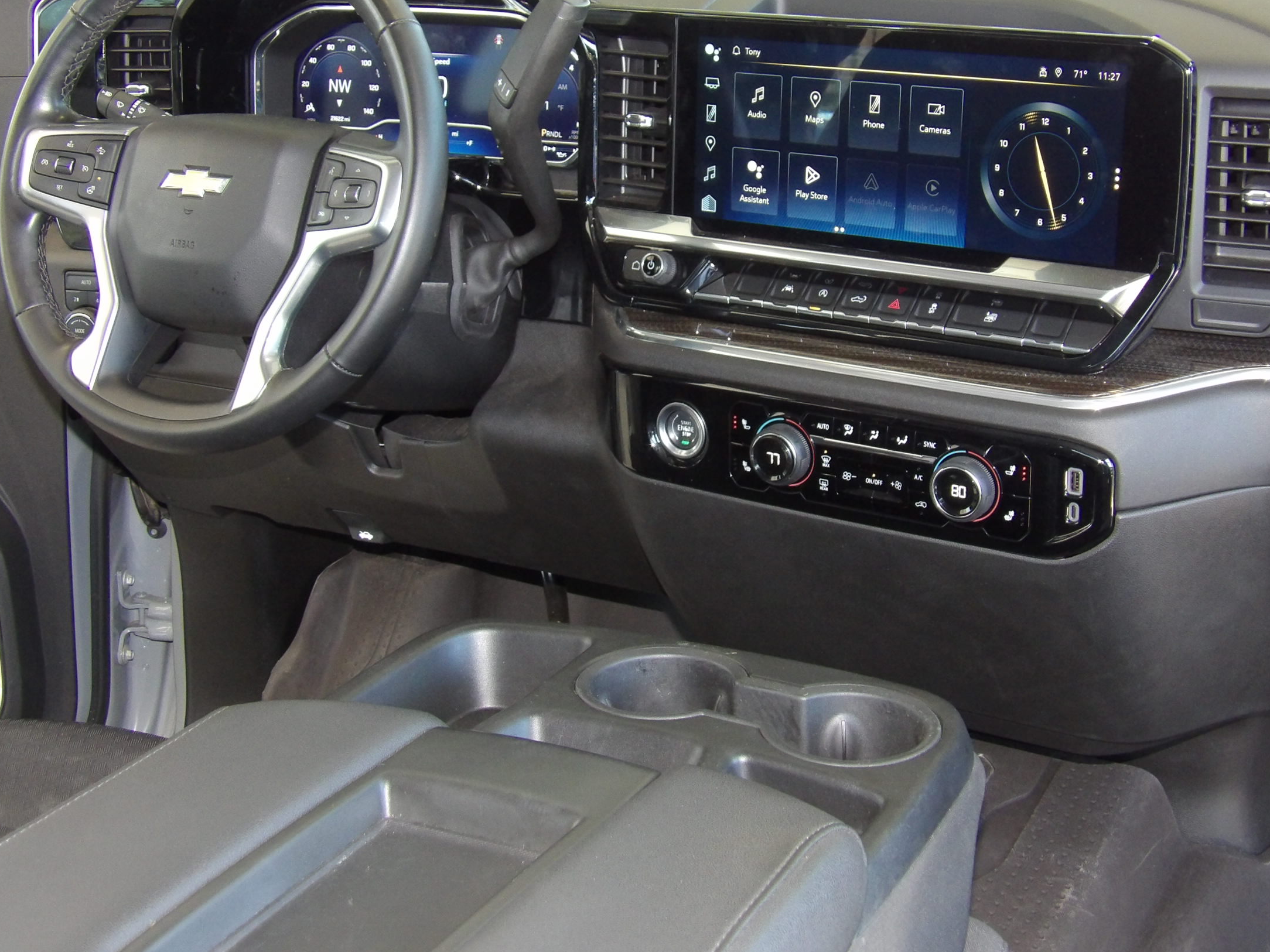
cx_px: 675
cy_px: 399
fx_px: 2018
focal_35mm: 55
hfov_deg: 34.9
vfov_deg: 26.5
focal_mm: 8.2
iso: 400
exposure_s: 1/32
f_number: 3.8
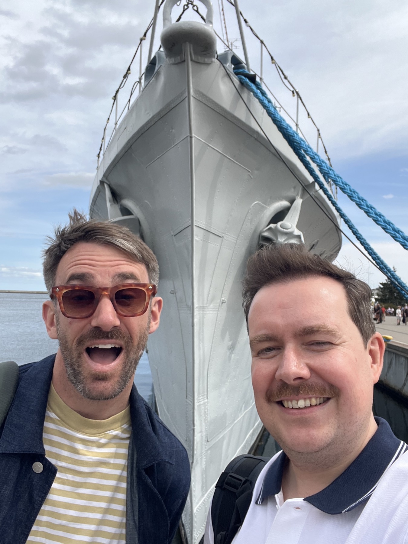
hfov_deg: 46.8
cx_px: 204
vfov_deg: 60.0
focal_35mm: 30
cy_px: 272
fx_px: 471
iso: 32
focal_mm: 2.71
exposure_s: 1/643
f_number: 2.2
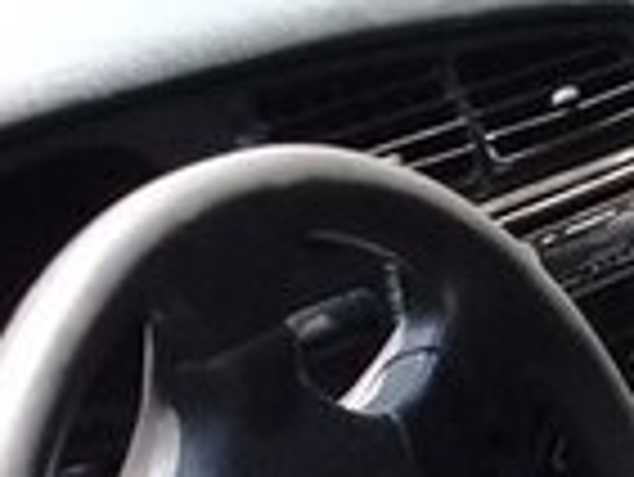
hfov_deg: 13.5
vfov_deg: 9.8
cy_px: 781
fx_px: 2658
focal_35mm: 145
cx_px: 580
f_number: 2.2
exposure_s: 1/116
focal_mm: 3.3
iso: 64
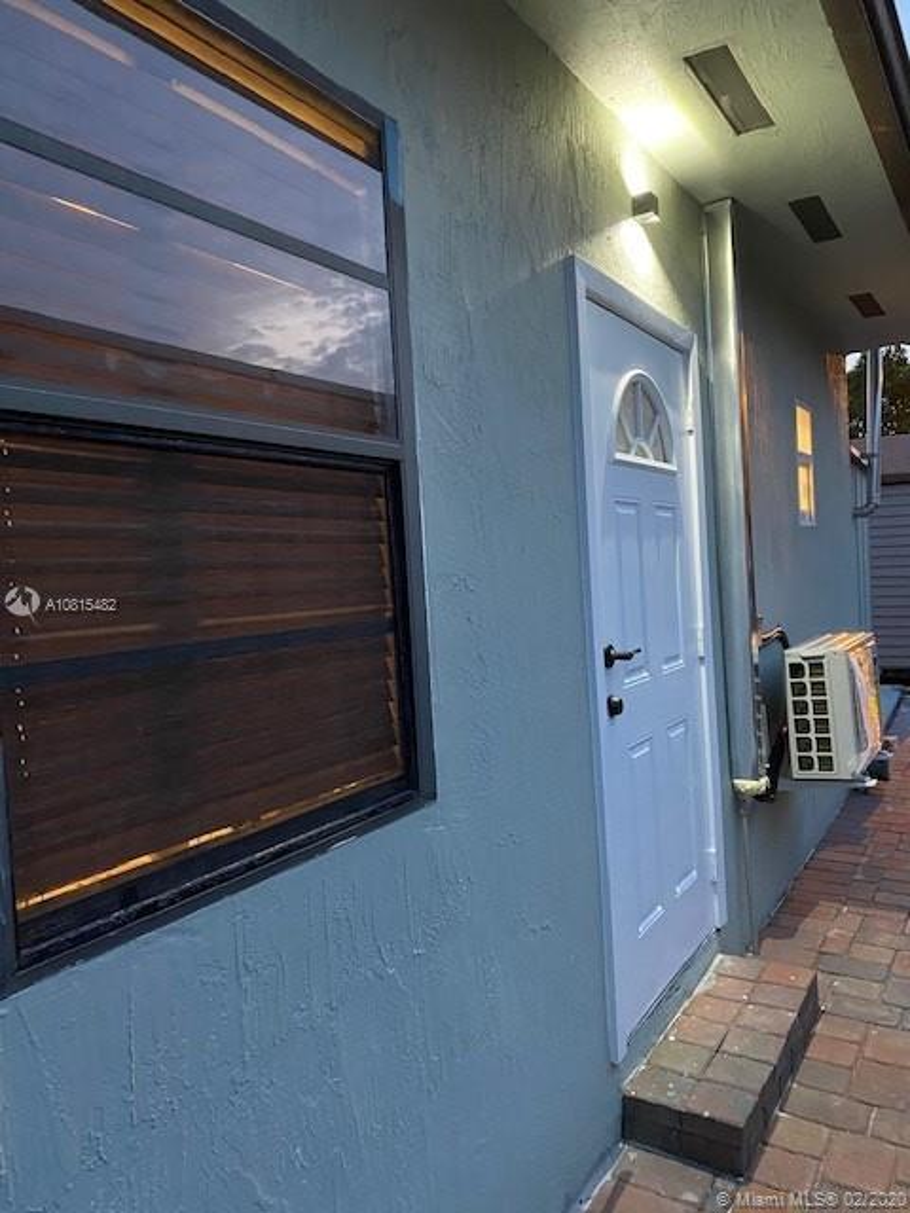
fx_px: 911
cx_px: 455
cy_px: 606
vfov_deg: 67.3
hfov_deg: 53.1
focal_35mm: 26
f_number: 1.8
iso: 800
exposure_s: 1/30
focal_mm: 4.25
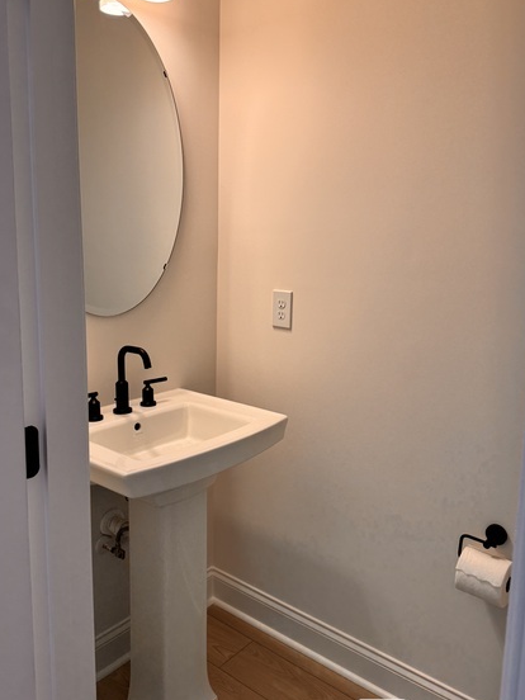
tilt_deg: -9.5
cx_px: 245
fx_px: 586
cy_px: 327
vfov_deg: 61.6
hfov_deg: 48.2
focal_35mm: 29
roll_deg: +0.2
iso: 50
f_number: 1.78
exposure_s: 1/120
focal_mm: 6.76
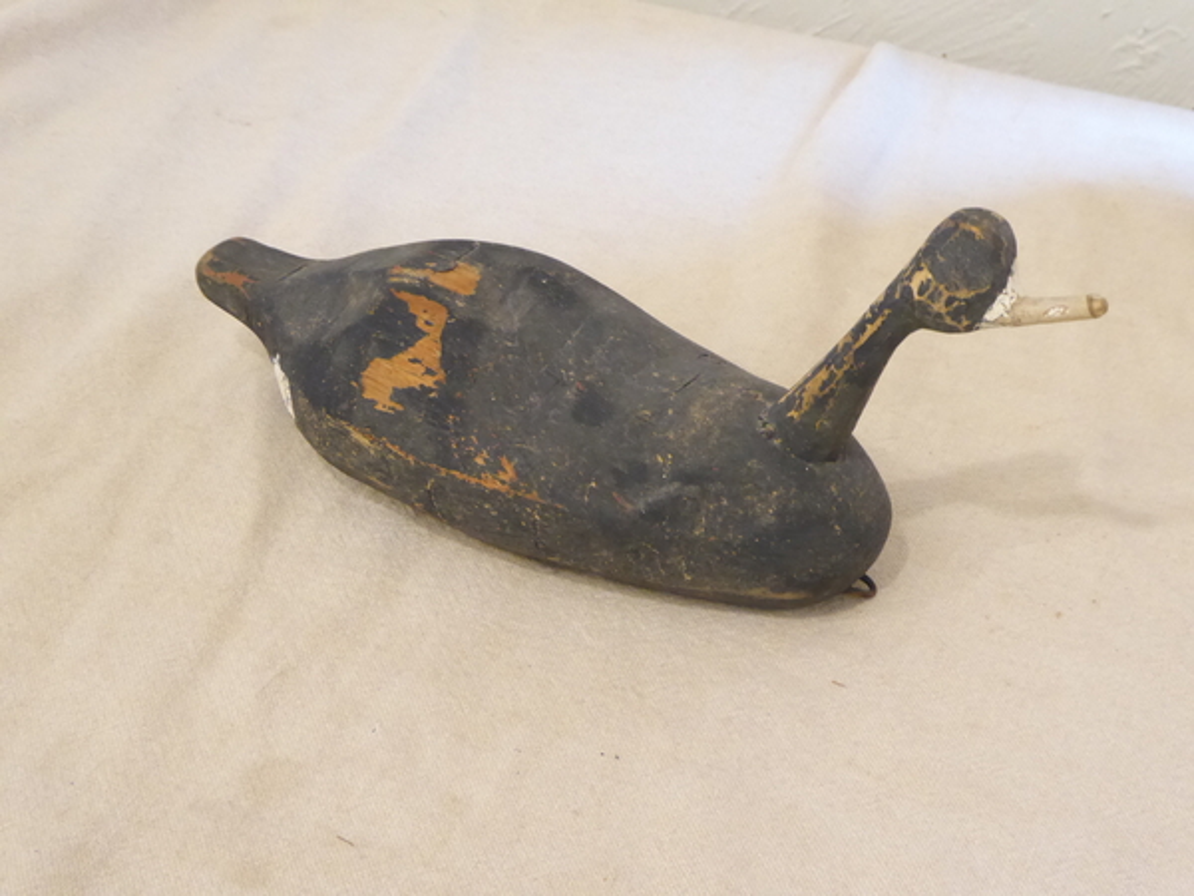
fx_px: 2380
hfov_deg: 28.2
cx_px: 597
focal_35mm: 69
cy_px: 448
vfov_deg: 21.3
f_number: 4.4
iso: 800
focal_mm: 11.7
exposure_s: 1/20
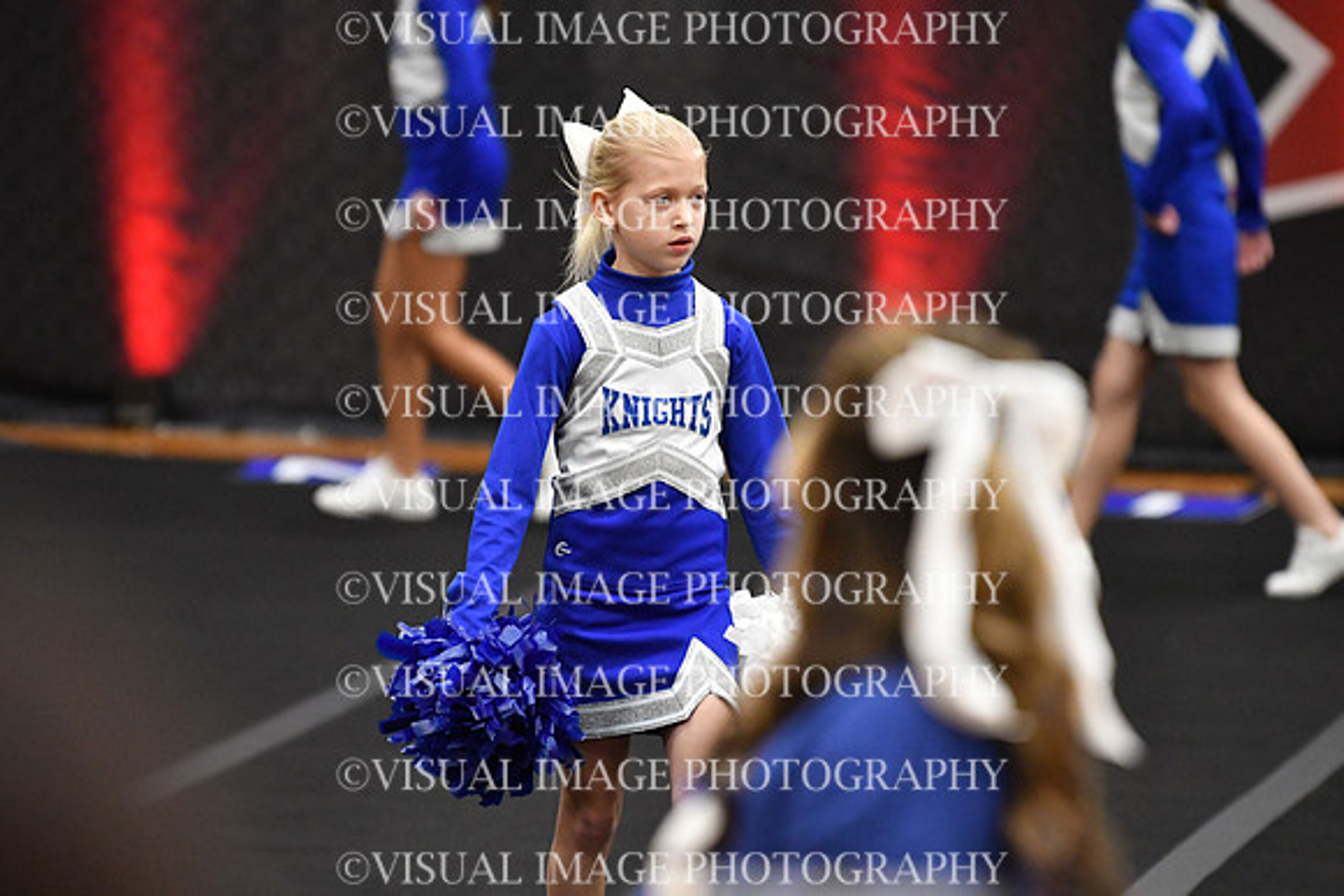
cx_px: 672
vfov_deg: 4.6
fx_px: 11202
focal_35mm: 300
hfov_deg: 6.9
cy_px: 448
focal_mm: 200
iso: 5000
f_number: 2.8
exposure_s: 1/800
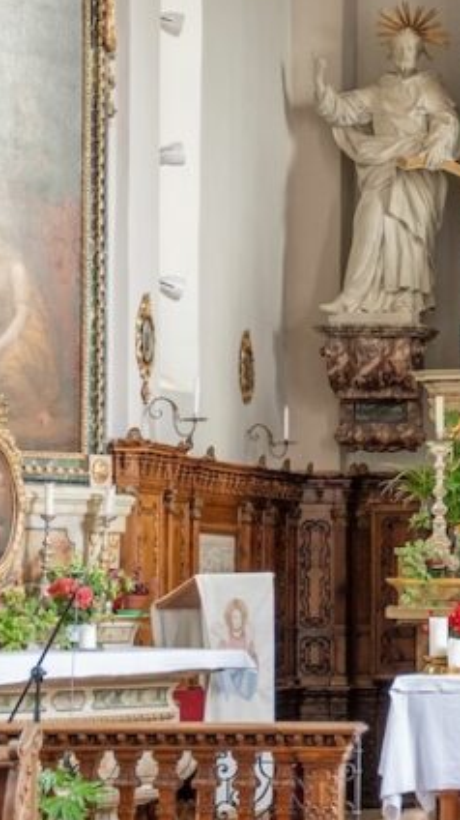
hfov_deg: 7.8
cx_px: 617
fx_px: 3333
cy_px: 259
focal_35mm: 153
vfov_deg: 14.0
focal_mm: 55.9
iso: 1250
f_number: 2.8
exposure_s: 1/60
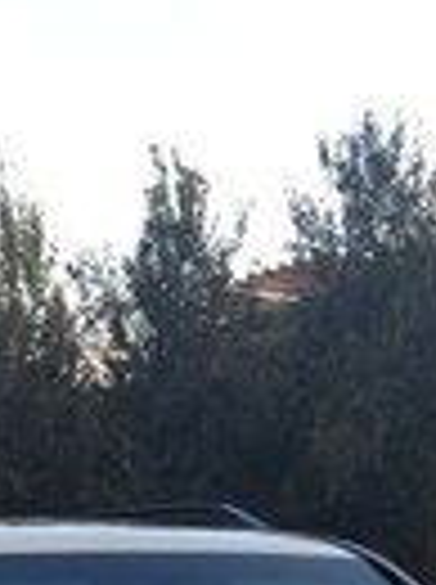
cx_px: 216
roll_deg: +0.4
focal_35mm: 111
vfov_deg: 15.2
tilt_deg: -9.7
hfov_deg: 13.3
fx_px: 1870
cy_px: 1066
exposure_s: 1/100
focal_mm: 4.15
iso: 32
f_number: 2.2
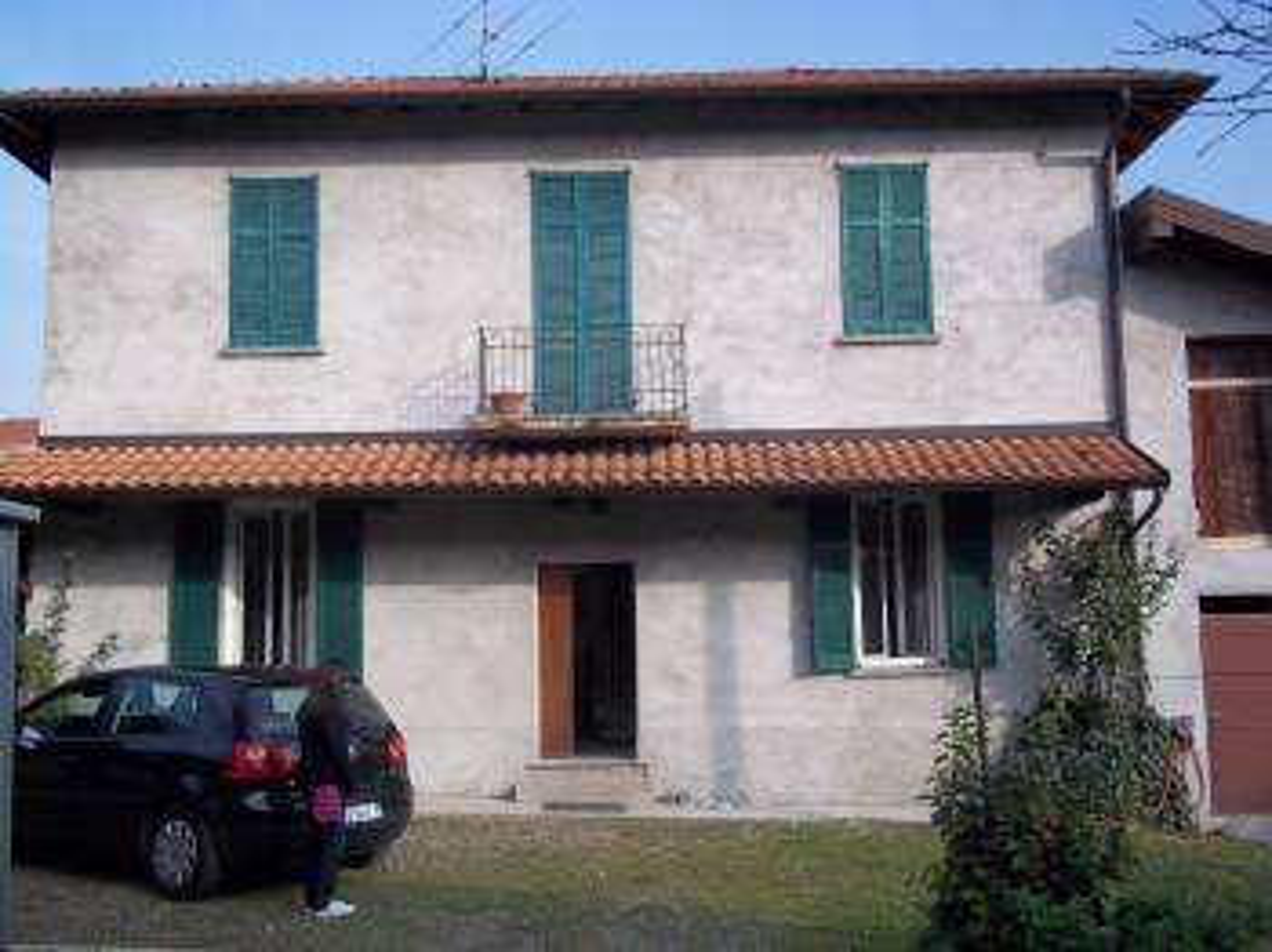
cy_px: 476
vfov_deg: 39.6
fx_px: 1322
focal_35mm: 36
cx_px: 636
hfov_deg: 51.4
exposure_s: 1/125
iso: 80
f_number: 8
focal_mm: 6.5
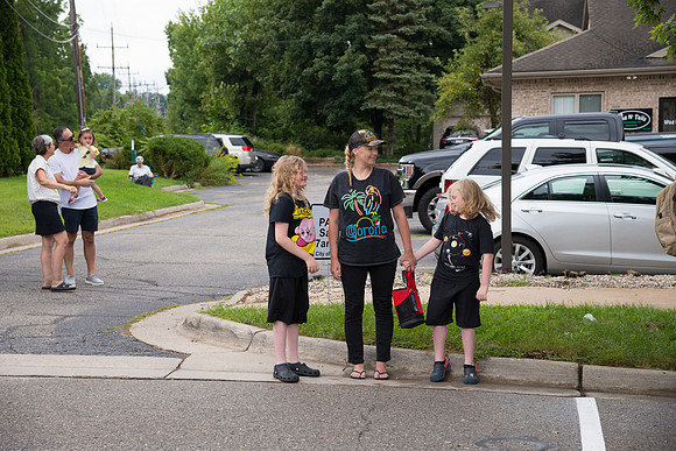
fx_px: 1409
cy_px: 226
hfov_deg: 27.0
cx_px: 338
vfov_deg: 18.2
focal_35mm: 75
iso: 640
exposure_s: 1/1000
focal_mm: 75
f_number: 6.3
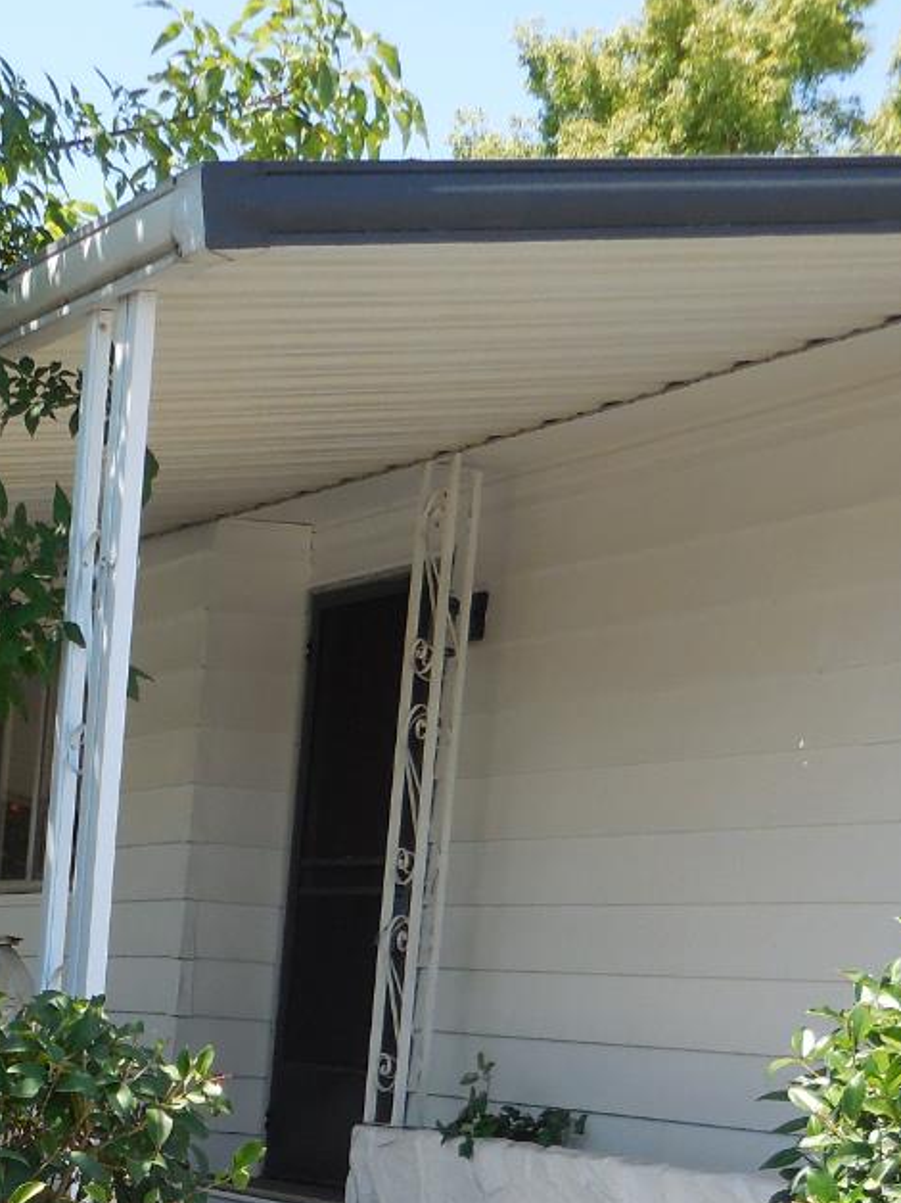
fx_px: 2743
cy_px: 1251
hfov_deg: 18.3
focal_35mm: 79
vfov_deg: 23.5
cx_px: 76
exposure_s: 1/320
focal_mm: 5.9
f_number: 3.7
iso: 125
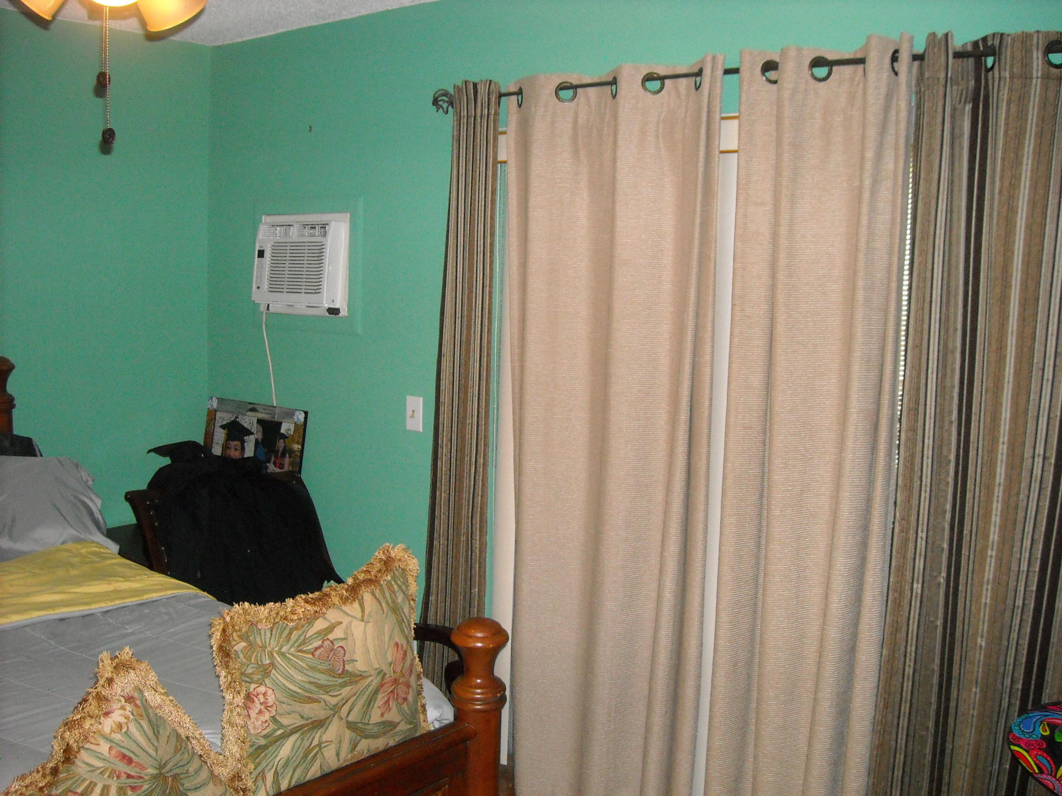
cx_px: 531
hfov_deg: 52.6
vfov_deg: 40.7
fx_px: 1074
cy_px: 398
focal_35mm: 35
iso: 400
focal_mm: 5.7
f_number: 2.8
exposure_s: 1/60
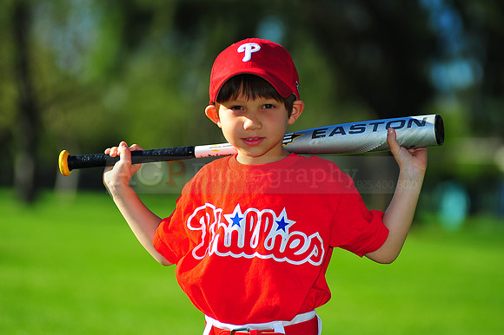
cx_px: 252
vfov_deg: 7.6
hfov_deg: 11.4
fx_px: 2518
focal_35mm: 180
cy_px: 168
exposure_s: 1/1600
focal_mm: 180
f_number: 4
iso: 200
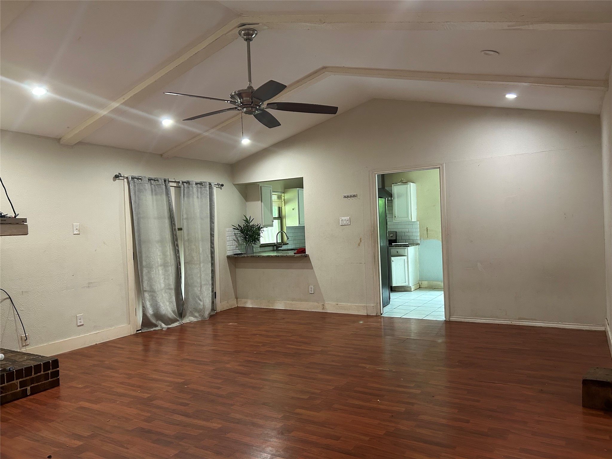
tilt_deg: -1.3
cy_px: 230
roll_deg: +2.6
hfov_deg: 67.3
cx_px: 306
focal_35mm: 26
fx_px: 460
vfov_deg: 53.1
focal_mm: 5.7
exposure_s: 1/60
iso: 250
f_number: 1.5
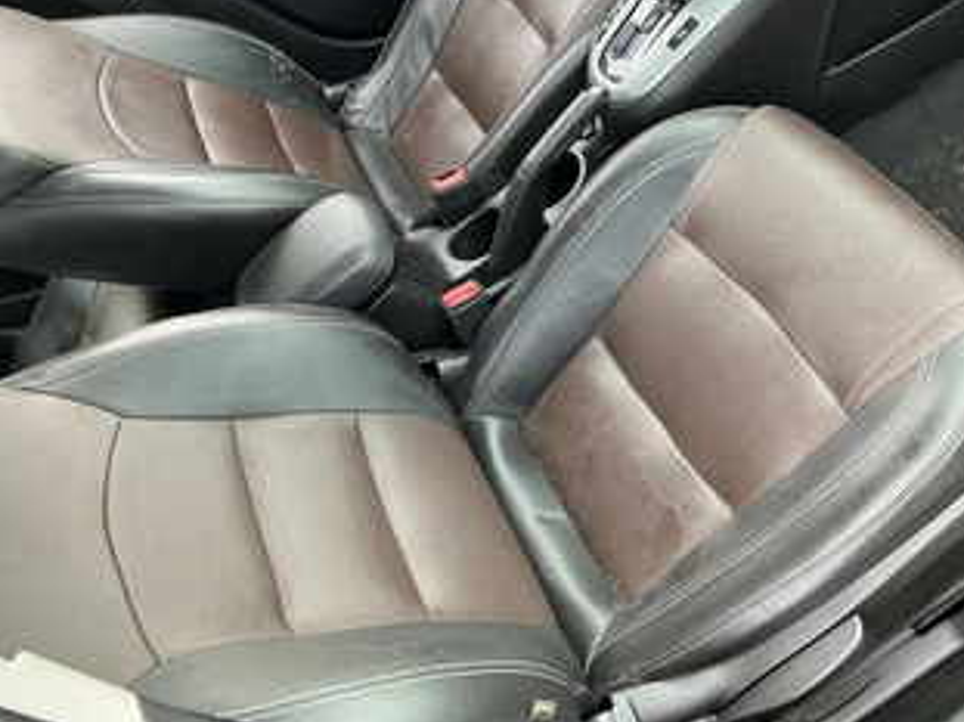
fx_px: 1002
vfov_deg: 39.5
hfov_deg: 51.3
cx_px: 443
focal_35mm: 36
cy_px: 301
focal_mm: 3
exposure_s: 1/60
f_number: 1.8
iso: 80
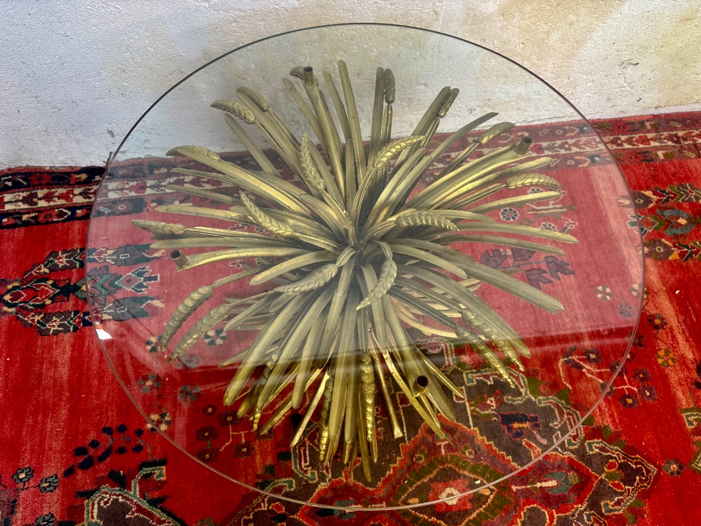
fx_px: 486
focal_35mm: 24
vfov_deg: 56.8
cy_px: 263
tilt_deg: -62.7
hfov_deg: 71.6
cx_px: 350
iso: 160
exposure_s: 1/120
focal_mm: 6.76
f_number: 1.78
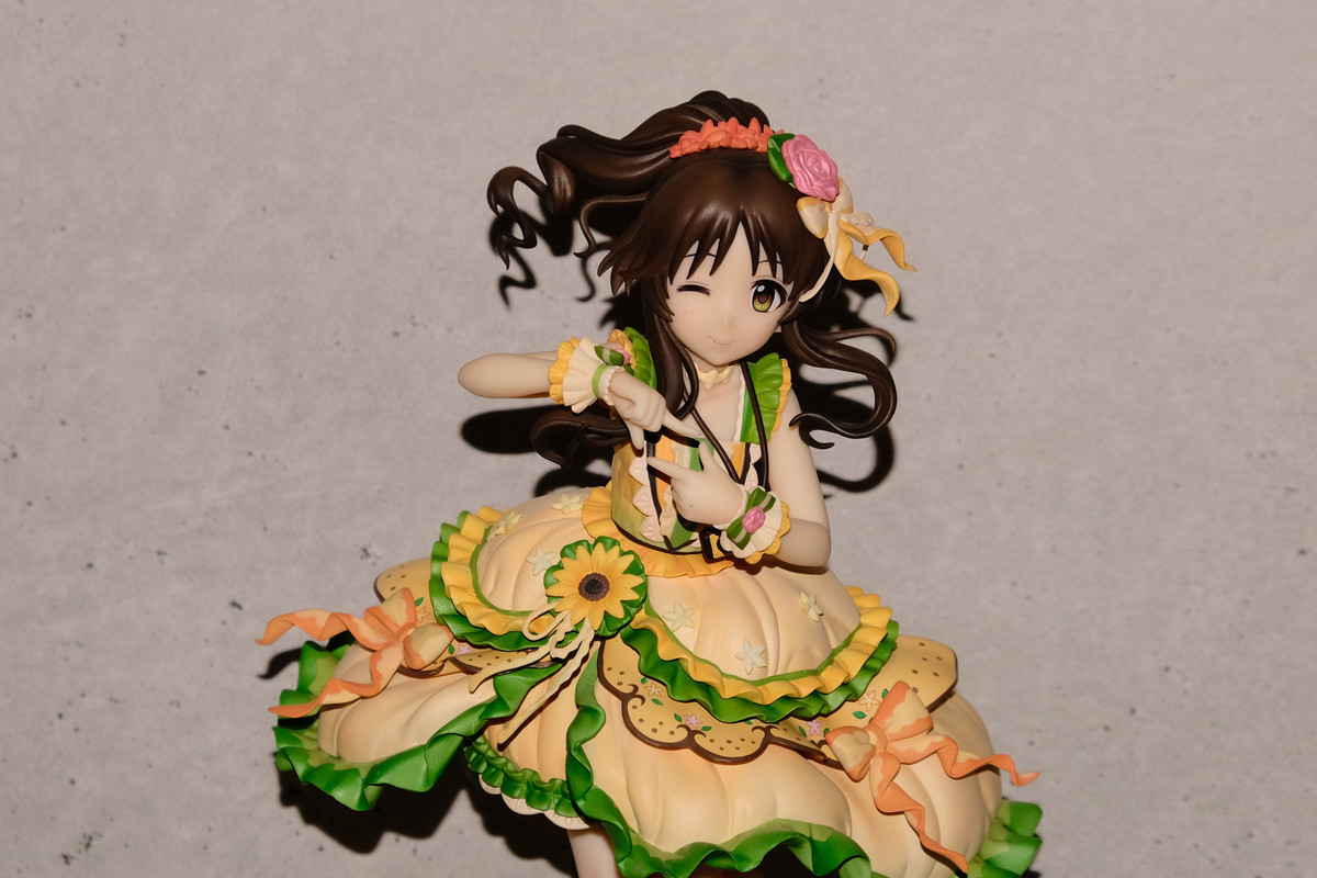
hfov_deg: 24.5
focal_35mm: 83
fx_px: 3036
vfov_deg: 16.5
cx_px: 658
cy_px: 439
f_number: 8
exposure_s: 1/60
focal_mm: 55
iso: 640
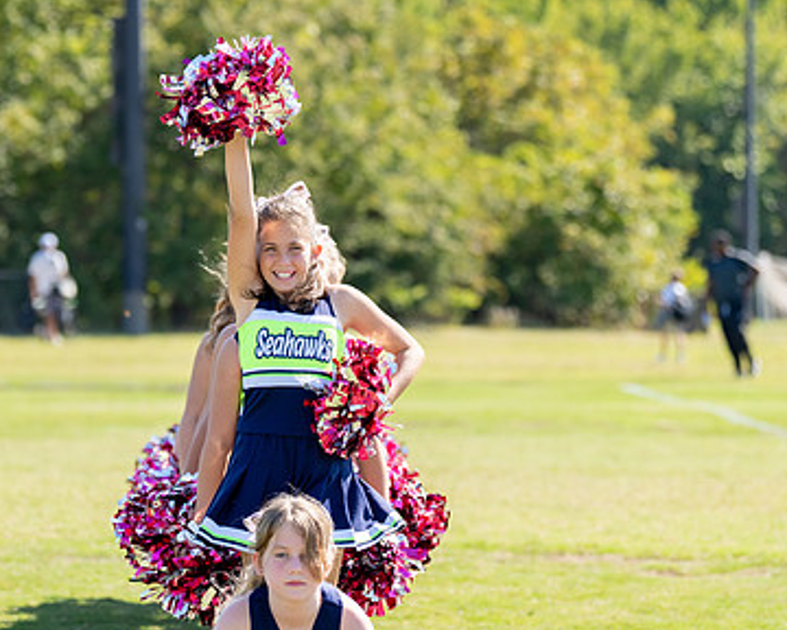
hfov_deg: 10.0
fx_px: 4495
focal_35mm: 193
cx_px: 271
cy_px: 348
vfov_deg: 8.0
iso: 200
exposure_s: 1/2000
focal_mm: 101
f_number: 2.8
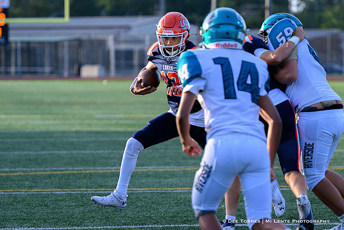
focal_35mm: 238
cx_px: 199
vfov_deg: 5.8
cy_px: 157
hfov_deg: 8.6
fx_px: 2278
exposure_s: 1/2000
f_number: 4
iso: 1250
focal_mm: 175
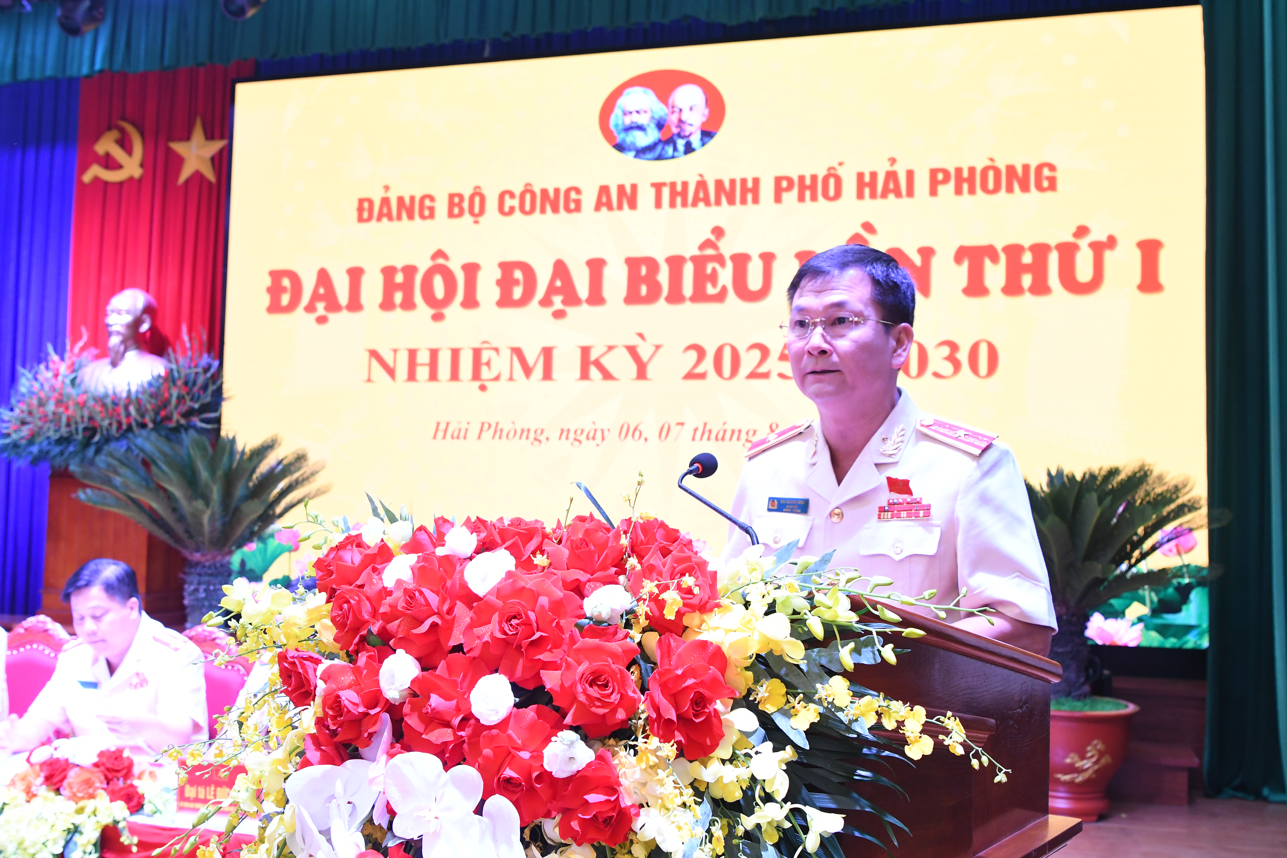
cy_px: 429
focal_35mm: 36
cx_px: 644
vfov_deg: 36.9
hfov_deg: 53.1
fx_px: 1287
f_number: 5.6
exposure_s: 1/80
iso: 1600
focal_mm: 24
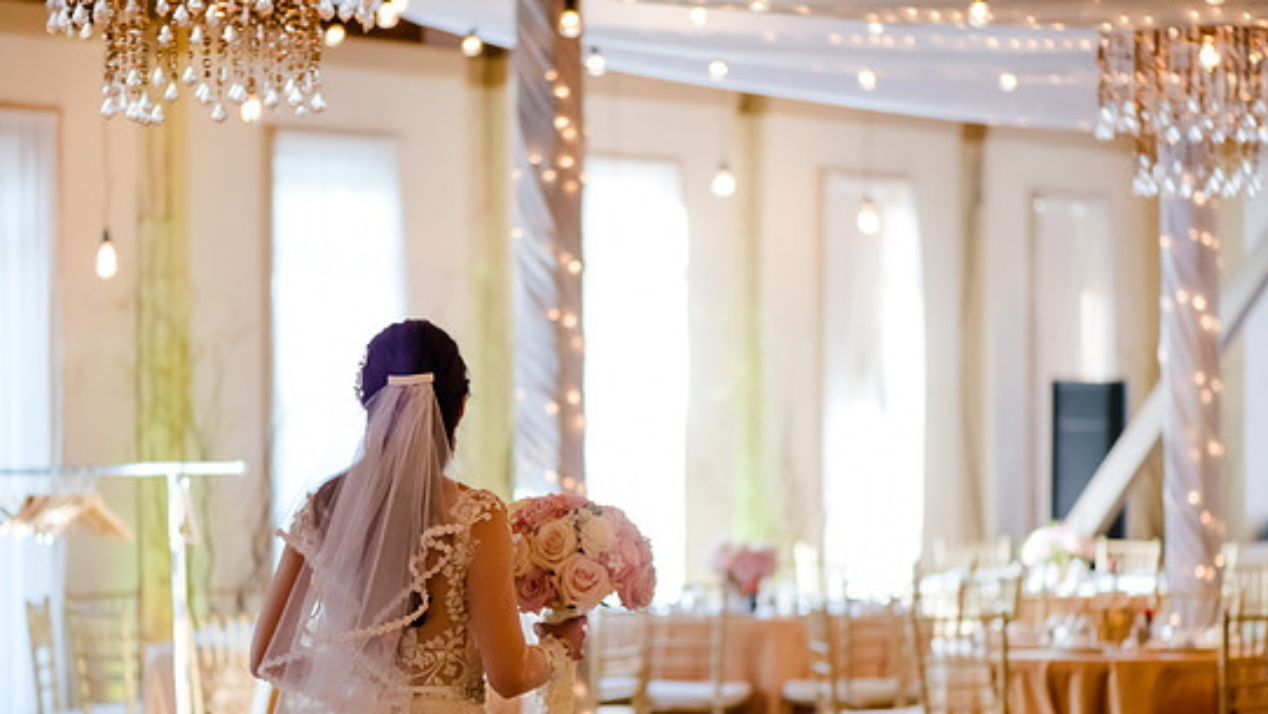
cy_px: 418
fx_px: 4035
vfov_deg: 10.1
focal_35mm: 120
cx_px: 631
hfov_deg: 17.9
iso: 2500
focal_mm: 105
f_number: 2.8
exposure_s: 1/250
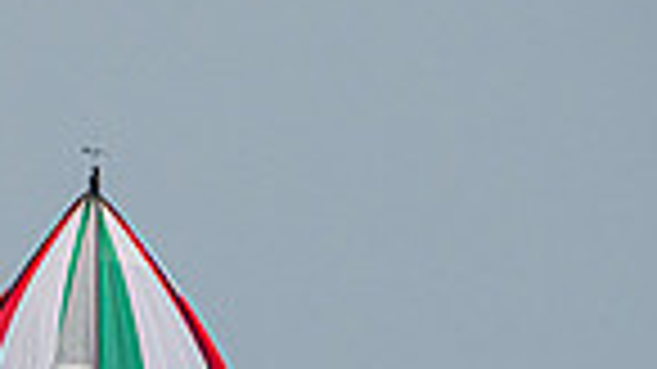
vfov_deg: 1.0
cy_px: 721
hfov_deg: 1.8
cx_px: -616
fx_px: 20793
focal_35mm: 1194
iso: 400
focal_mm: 210
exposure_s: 1/5000
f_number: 6.3
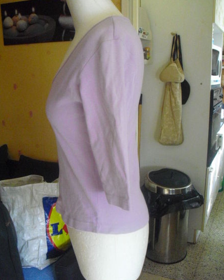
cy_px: 138
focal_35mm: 38
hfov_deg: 39.1
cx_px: 111
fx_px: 315
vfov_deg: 47.9
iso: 800
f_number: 3.1
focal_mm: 6.3
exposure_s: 1/50
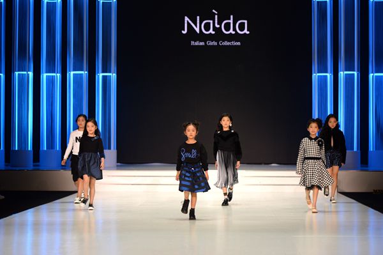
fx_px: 1116
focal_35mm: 105
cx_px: 192
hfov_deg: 19.5
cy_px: 128
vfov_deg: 13.0
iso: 1000
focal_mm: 105
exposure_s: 1/500
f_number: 3.2
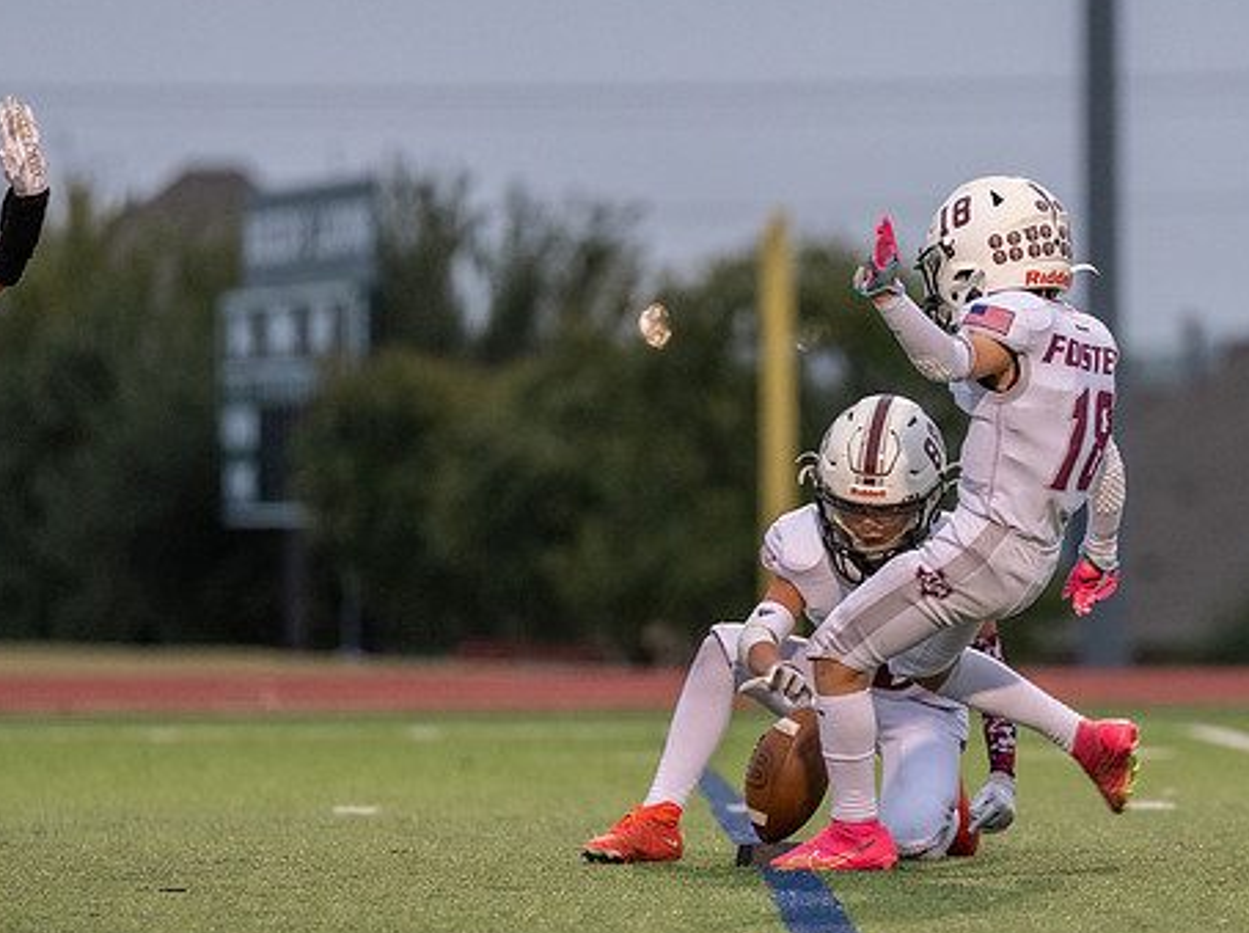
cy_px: 465
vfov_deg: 3.9
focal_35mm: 381
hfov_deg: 5.2
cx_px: 994
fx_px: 13725
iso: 2500
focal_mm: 200
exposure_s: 1/1250
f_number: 2.8
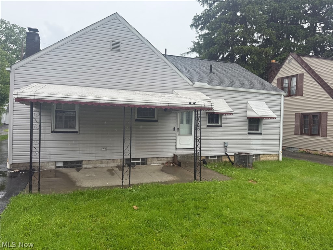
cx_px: 166
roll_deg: -1.7
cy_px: 125
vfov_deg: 56.8
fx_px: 231
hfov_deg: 71.6
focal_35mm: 24
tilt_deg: -0.5
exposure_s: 1/1156
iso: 80
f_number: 1.78
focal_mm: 6.76
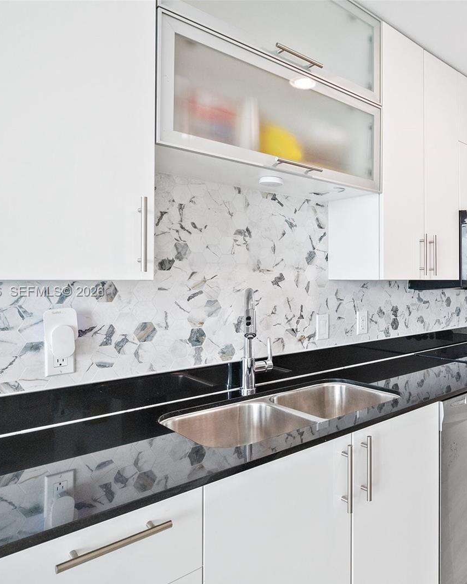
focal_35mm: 24
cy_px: 292
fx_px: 414
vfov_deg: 70.3
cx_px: 372
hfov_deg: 54.8
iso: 1250
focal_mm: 11.5
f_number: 8
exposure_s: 1/20
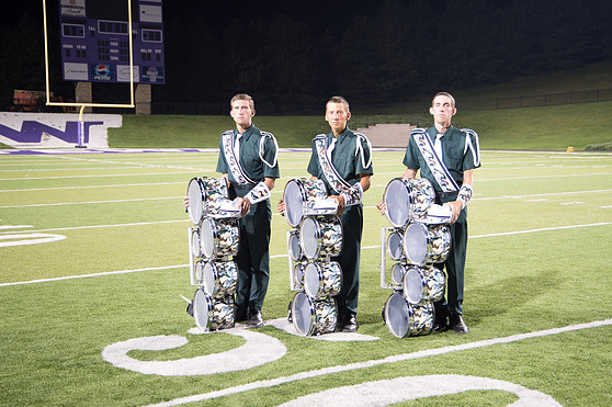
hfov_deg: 38.2
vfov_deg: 25.9
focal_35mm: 52
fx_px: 883
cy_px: 208
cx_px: 311
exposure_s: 1/25
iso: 1000
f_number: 5
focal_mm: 50
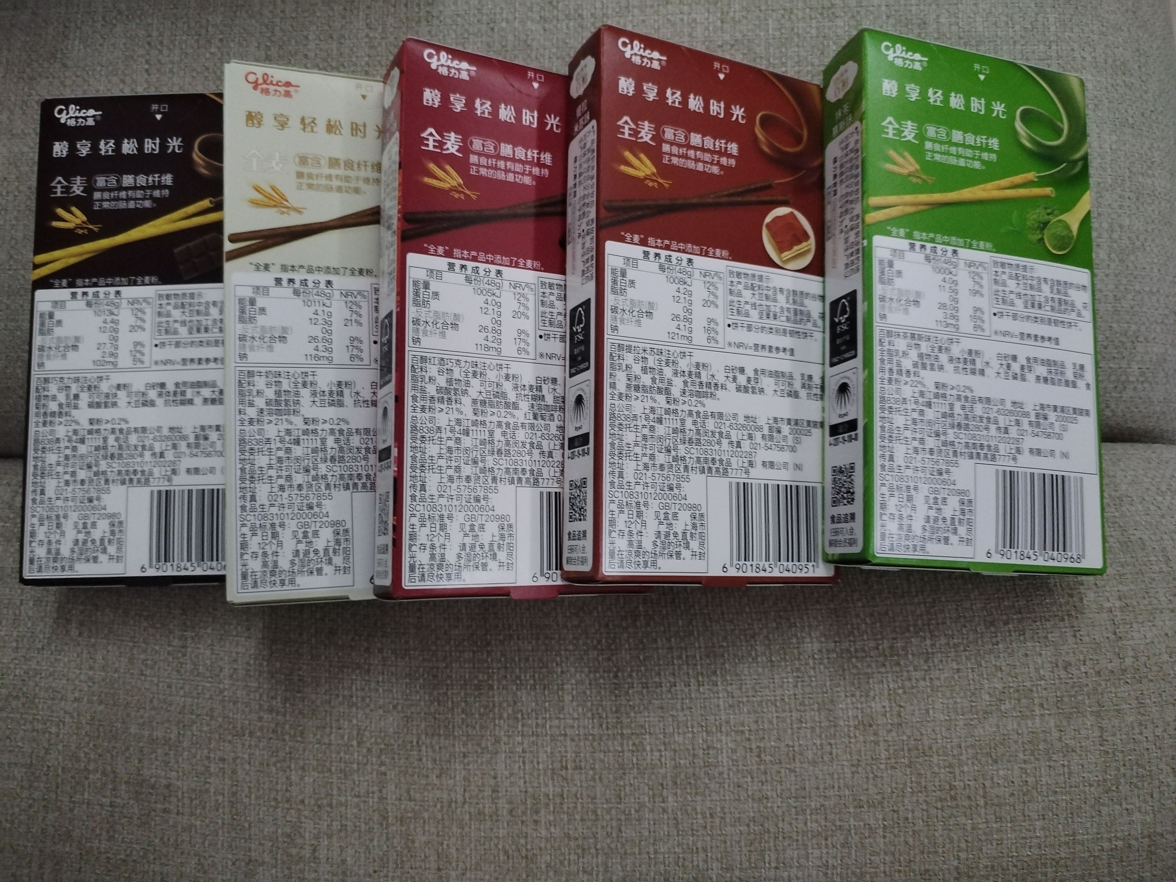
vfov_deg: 53.1
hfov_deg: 67.3
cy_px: 441
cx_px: 588
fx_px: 883
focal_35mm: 26
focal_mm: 4.75
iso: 1781
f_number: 1.8
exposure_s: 1/16.7
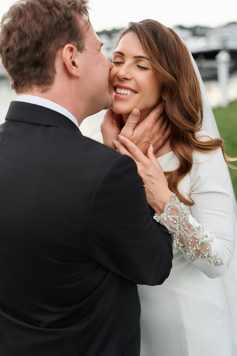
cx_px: 118
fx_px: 444
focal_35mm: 45
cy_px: 178
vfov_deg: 43.6
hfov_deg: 29.9
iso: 400
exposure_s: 1/2500
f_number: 2.2
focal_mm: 45
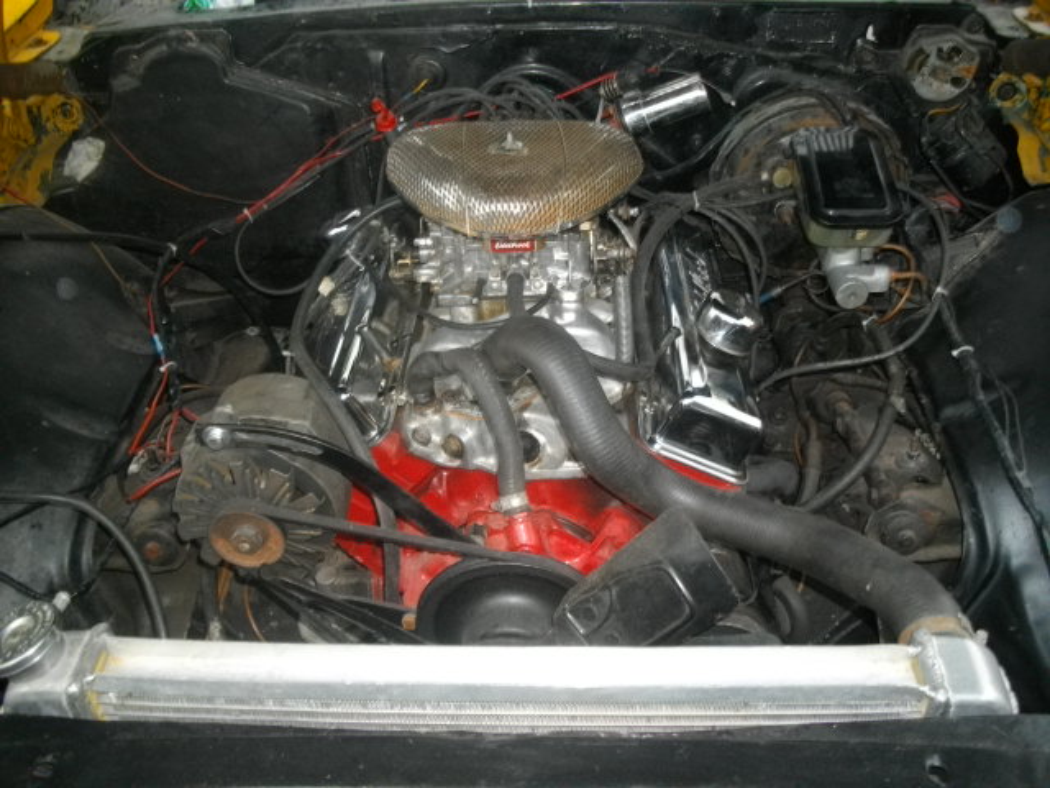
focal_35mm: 31
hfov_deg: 58.4
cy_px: 394
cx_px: 525
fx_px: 940
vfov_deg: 45.4
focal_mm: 5.7
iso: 200
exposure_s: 1/50
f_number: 2.9
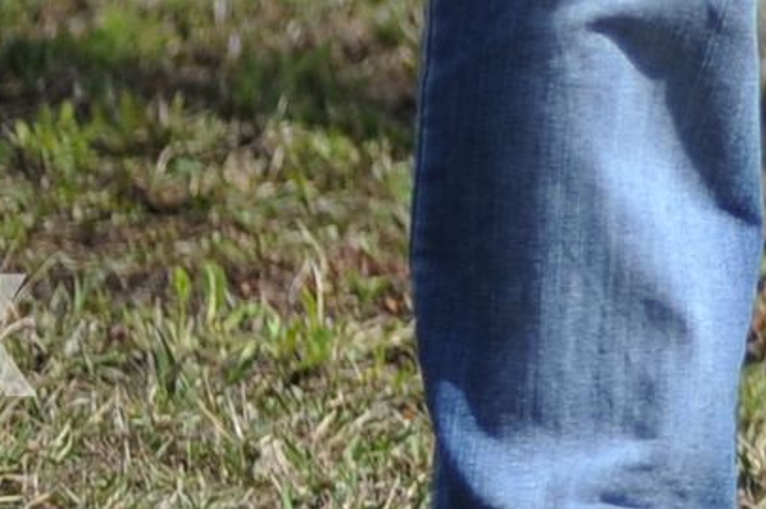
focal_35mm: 960
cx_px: 2675
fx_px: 20410
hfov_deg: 2.1
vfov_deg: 1.4
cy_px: -922
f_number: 2.8
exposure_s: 1/1250
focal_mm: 120
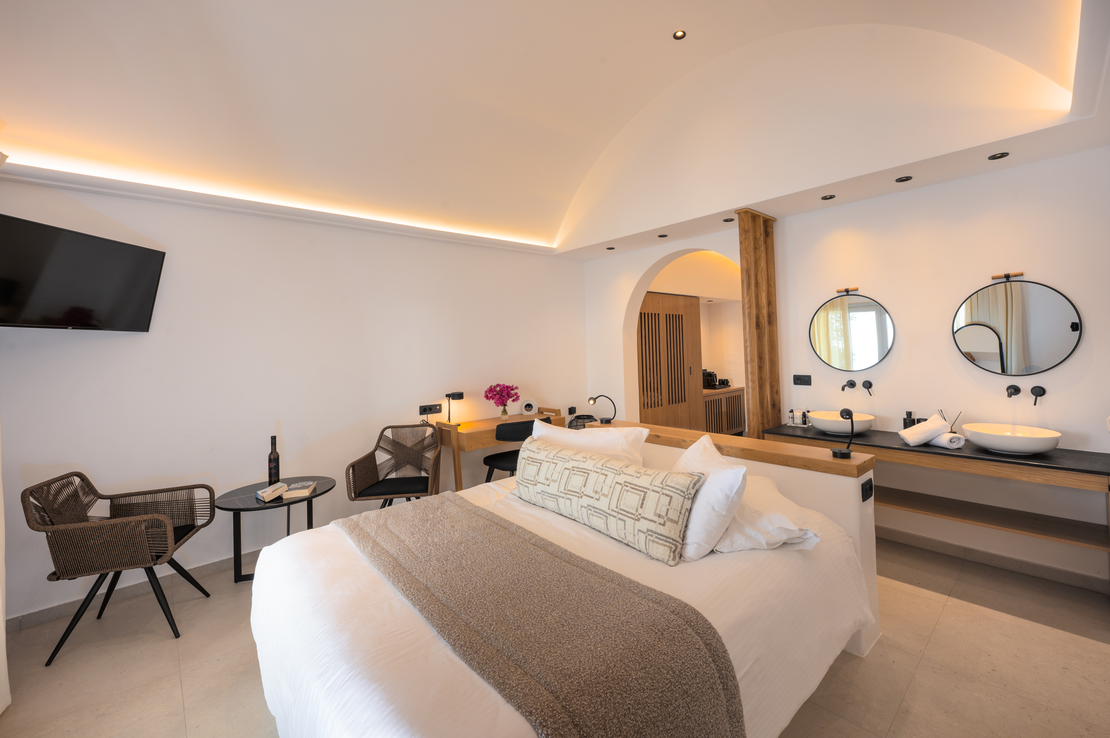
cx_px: 555
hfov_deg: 104.3
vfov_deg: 81.1
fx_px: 431
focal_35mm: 14
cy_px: 369
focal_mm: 14
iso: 125
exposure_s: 1/10
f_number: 11
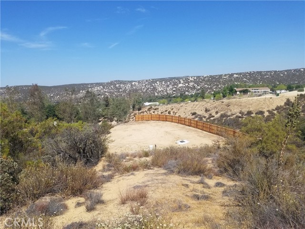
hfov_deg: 67.3
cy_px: 114
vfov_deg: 53.1
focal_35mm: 26
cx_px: 152
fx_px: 229
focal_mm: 4.2
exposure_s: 1/2864
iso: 50
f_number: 1.7
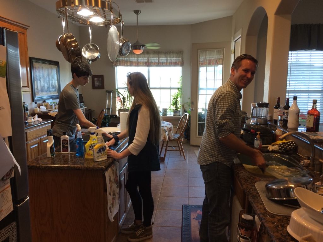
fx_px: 271
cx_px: 162
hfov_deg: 61.7
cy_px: 121
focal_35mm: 29
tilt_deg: -9.8
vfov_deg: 48.2
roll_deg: +0.3
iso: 64
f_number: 2.2
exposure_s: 1/30
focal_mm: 4.15
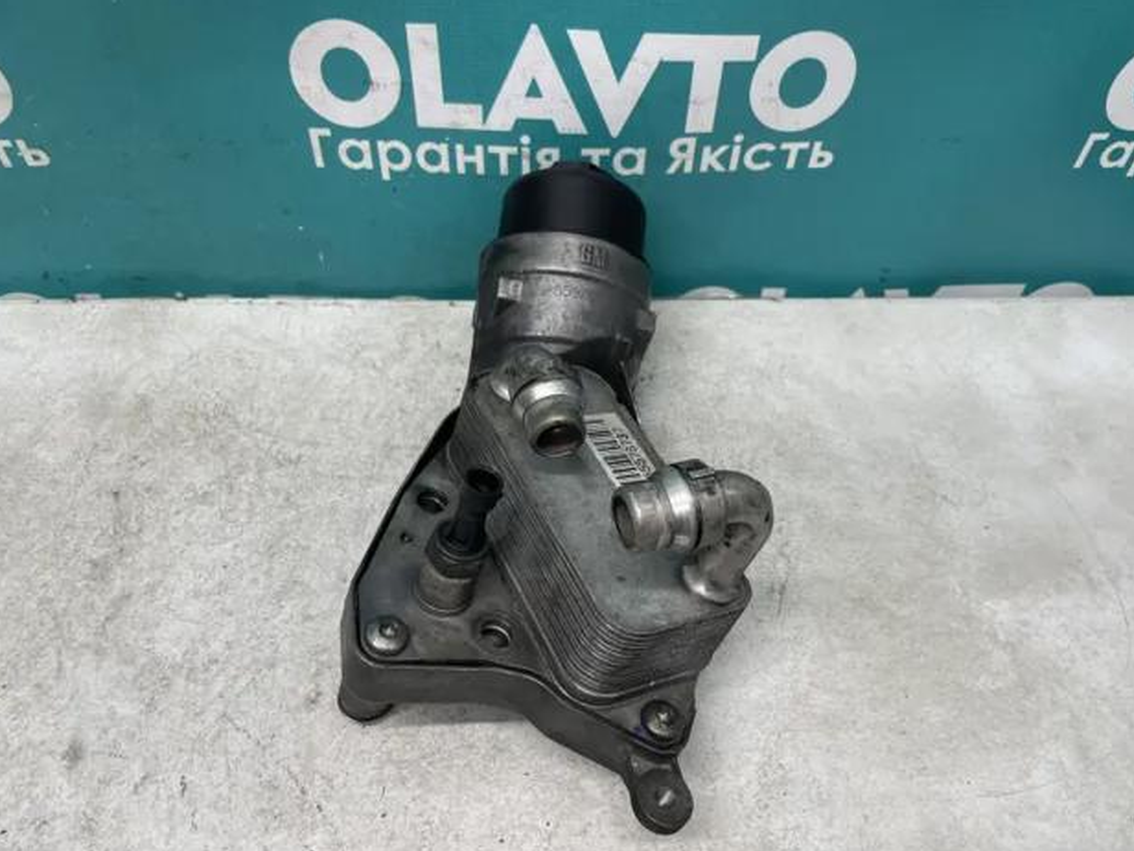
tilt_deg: -50.7
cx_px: 582
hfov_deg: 65.3
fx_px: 885
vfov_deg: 51.4
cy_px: 433
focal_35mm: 27
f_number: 1.6
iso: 100
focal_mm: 4.2
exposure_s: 1/100
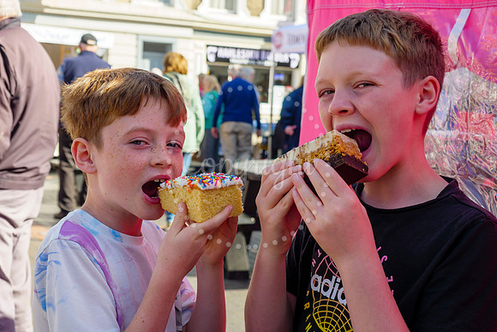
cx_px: 248
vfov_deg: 22.5
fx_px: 833
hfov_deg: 33.2
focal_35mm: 60
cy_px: 166
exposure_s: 1/500
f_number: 4
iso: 200
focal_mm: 28
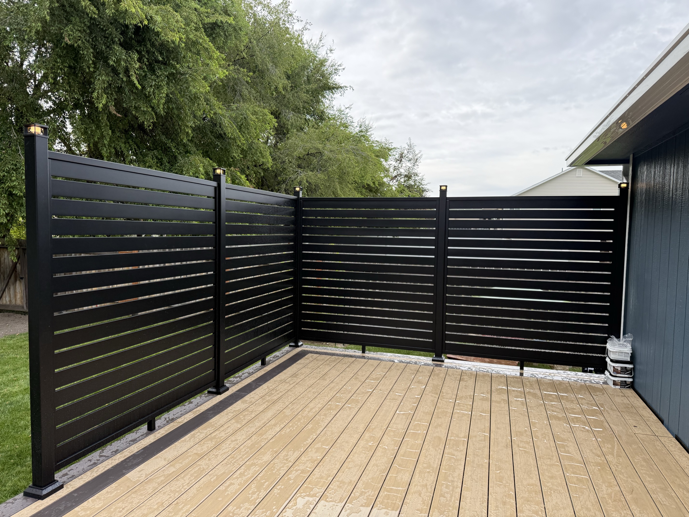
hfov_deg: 71.6
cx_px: 344
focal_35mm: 24
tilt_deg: -3.4
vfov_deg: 56.8
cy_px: 258
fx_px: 478
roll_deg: -0.8
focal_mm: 6.76
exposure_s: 1/627
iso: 100
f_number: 1.78
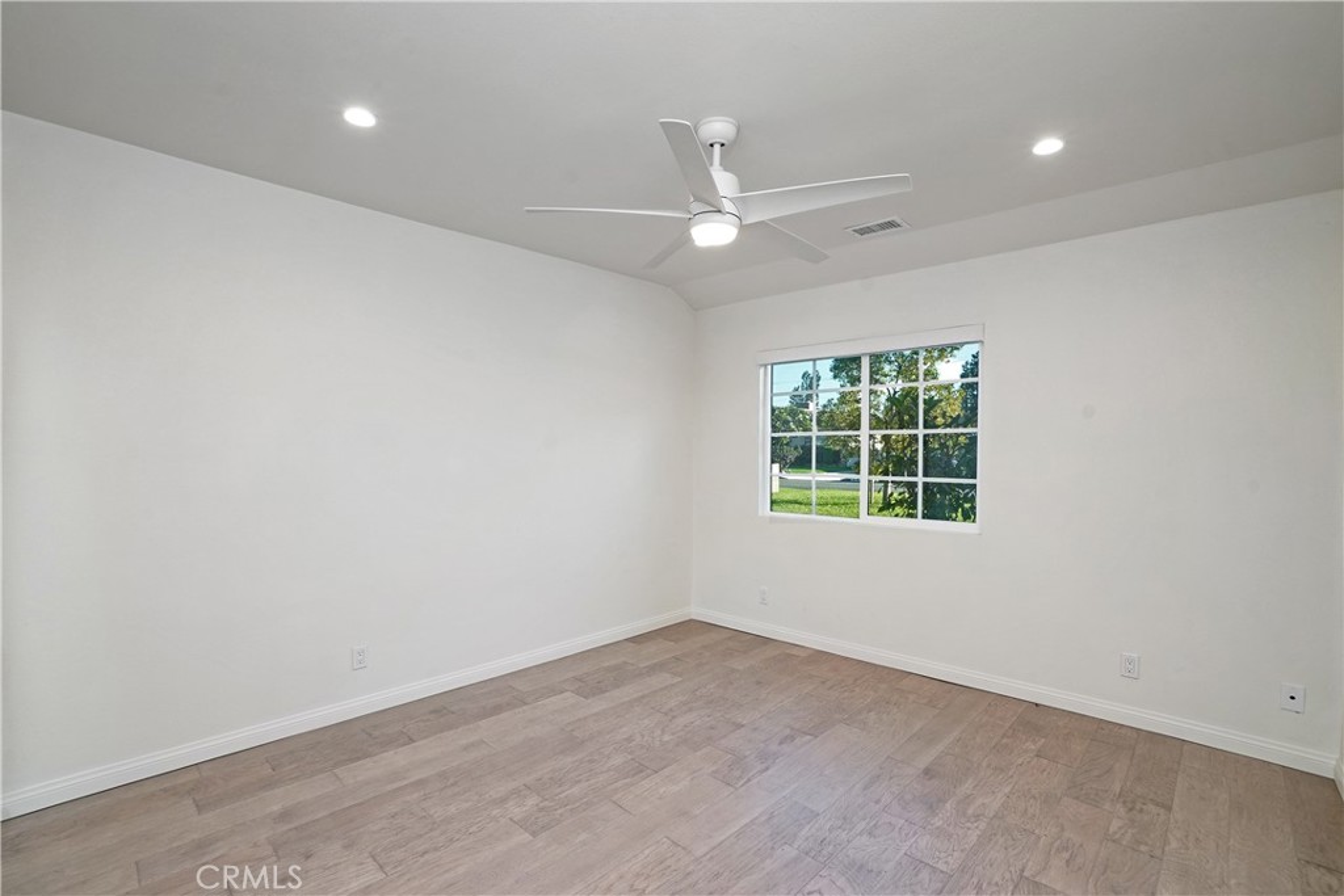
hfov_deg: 100.4
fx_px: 560
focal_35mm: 15
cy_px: 448
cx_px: 672
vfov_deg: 77.3
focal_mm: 10
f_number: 13
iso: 250
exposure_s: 1/10
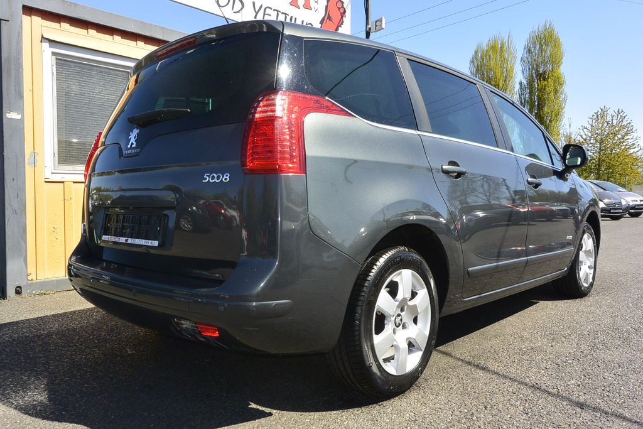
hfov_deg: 67.4
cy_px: 214
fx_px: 482
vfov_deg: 47.9
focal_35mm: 27
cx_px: 322
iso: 160
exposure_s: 1/250
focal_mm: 10
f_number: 7.1
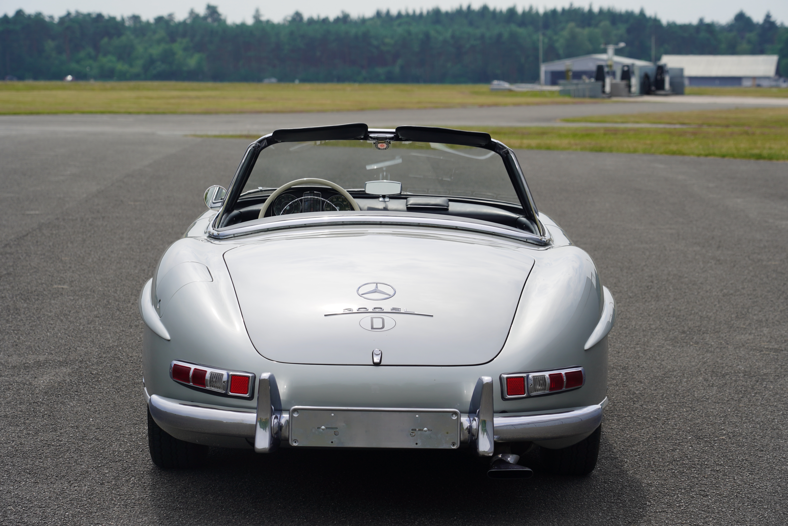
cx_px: 394
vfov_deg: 13.0
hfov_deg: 19.5
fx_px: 2298
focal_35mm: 105
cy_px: 263
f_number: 6.3
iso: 100
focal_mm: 105
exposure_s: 1/200
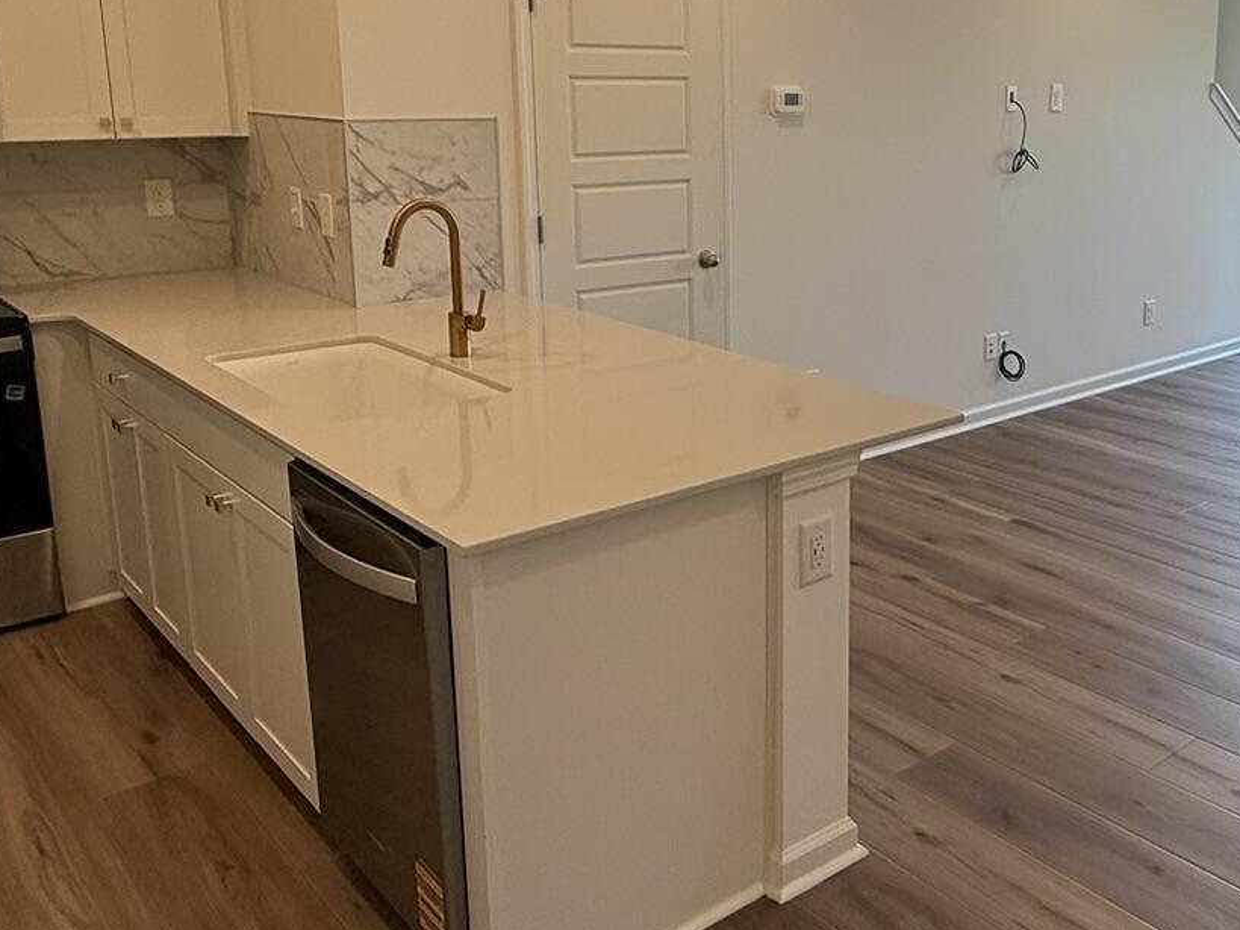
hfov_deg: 51.0
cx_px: 886
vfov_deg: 40.2
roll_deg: -0.7
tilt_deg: -9.5
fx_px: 1254
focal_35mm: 35
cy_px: 306
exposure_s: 1/120
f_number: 2.2
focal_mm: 2.22
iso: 100
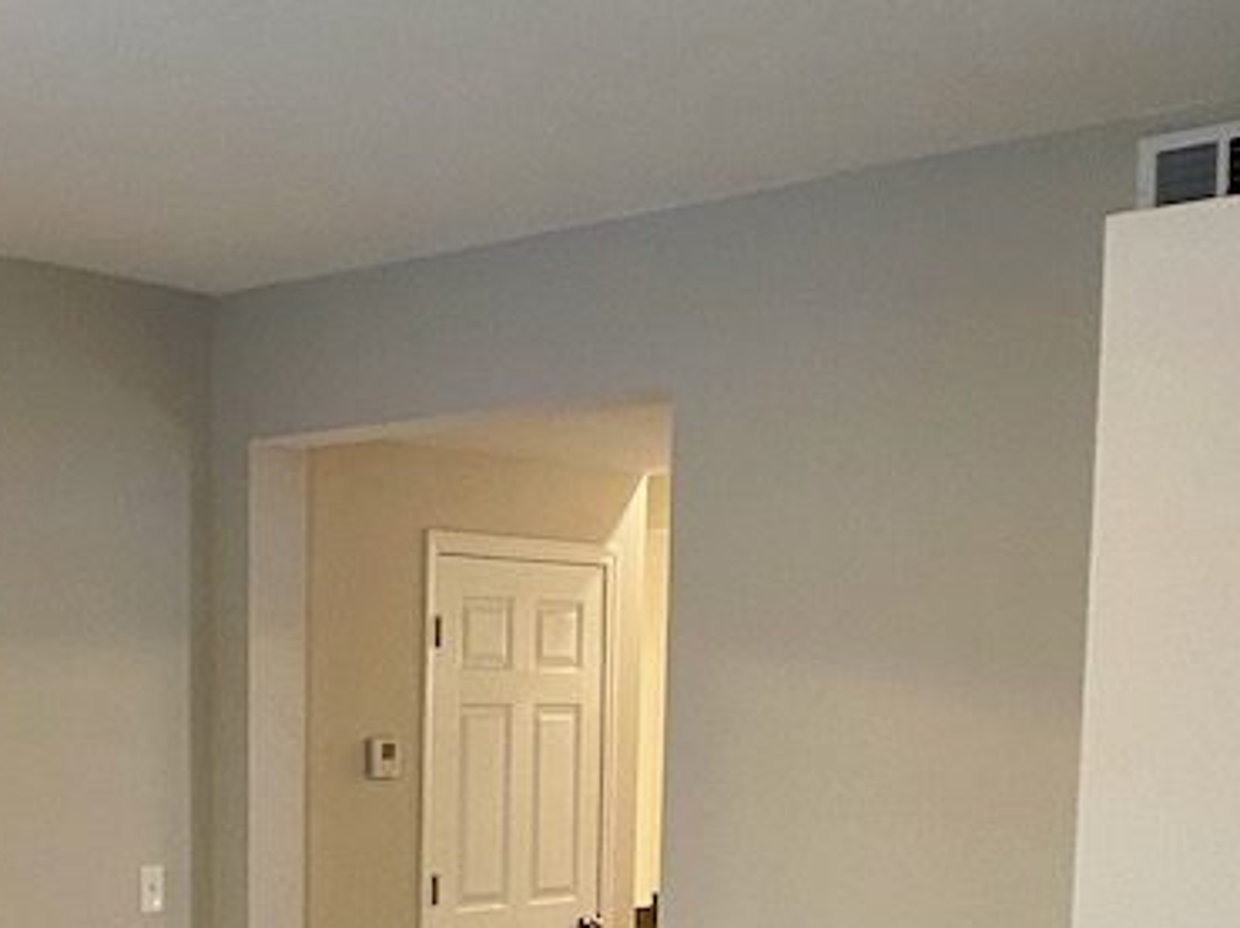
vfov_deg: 15.9
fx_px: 3222
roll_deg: -0.3
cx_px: 168
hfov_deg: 21.4
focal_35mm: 90
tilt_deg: -7.5
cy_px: 1012
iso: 200
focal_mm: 4.25
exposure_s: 1/60
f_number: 1.8
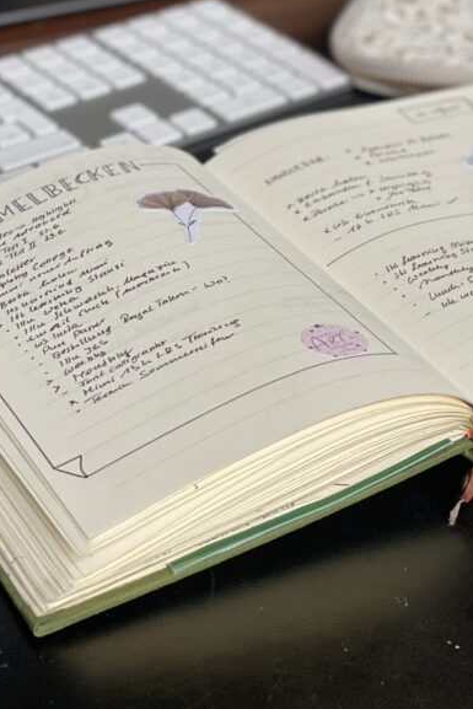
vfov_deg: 20.9
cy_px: 106
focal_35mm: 96
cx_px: 342
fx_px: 1891
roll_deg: -0.1
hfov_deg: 14.2
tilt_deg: -23.0
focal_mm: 6
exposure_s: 1/100
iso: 125
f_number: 2
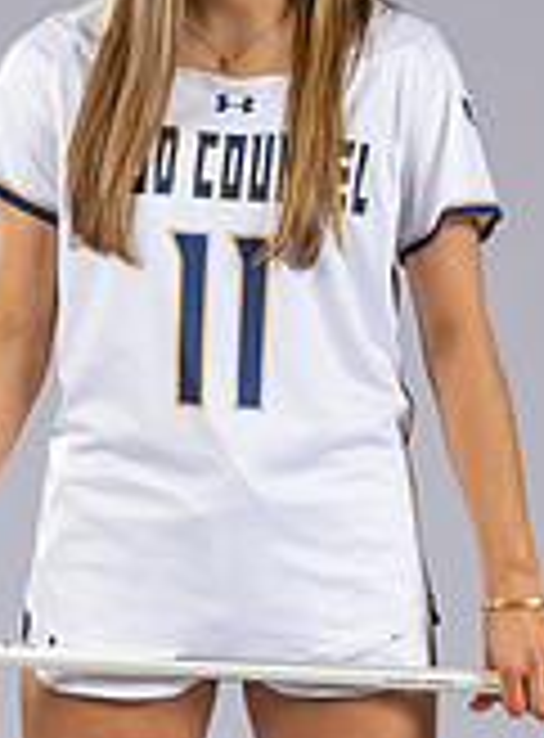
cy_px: 526
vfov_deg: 6.5
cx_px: 400
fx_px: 6501
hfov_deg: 4.8
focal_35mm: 307
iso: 250
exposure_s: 1/200
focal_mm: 77
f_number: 6.3
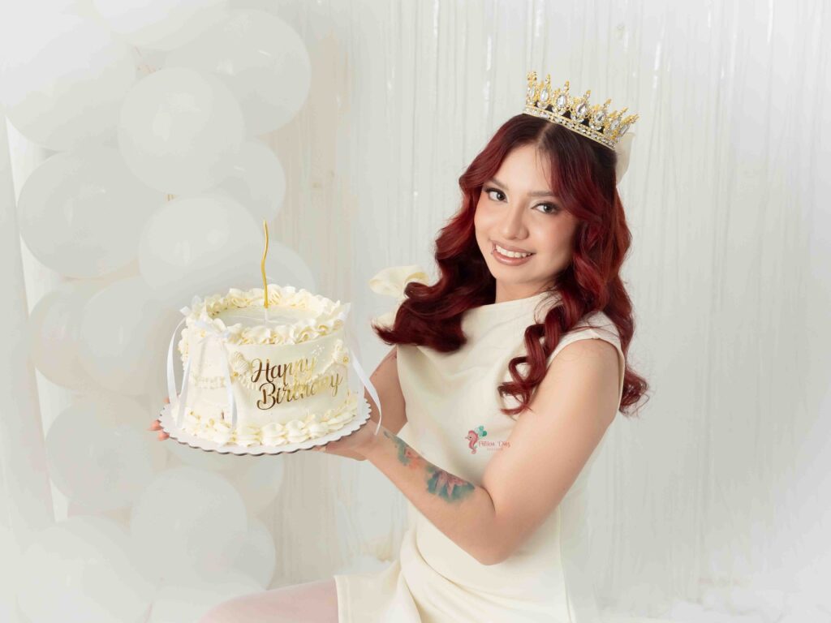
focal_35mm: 54
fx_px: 1296
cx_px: 416
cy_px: 312
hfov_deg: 35.5
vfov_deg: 27.0
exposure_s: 1/200
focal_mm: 27
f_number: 3.6
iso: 400
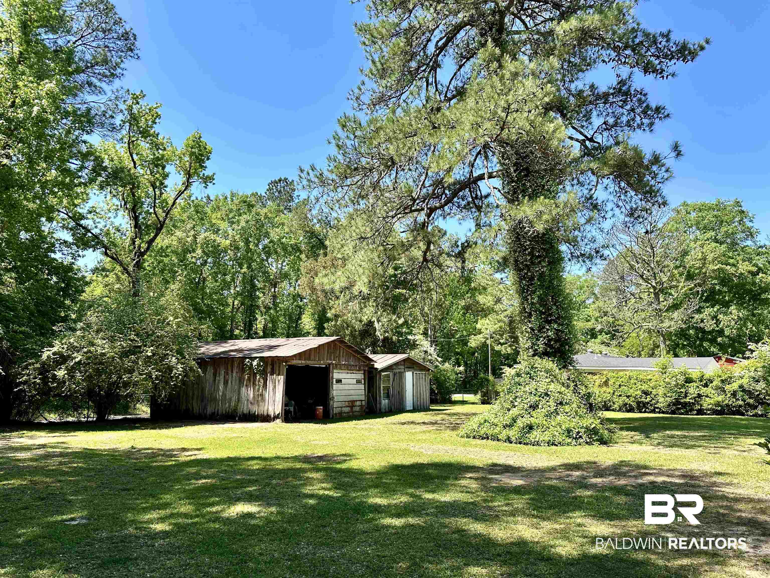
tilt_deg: +9.1
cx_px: 385
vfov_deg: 56.8
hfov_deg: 71.6
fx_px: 534
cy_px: 289
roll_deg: -1.3
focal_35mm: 24
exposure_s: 1/1639
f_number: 1.78
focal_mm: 6.86
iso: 80
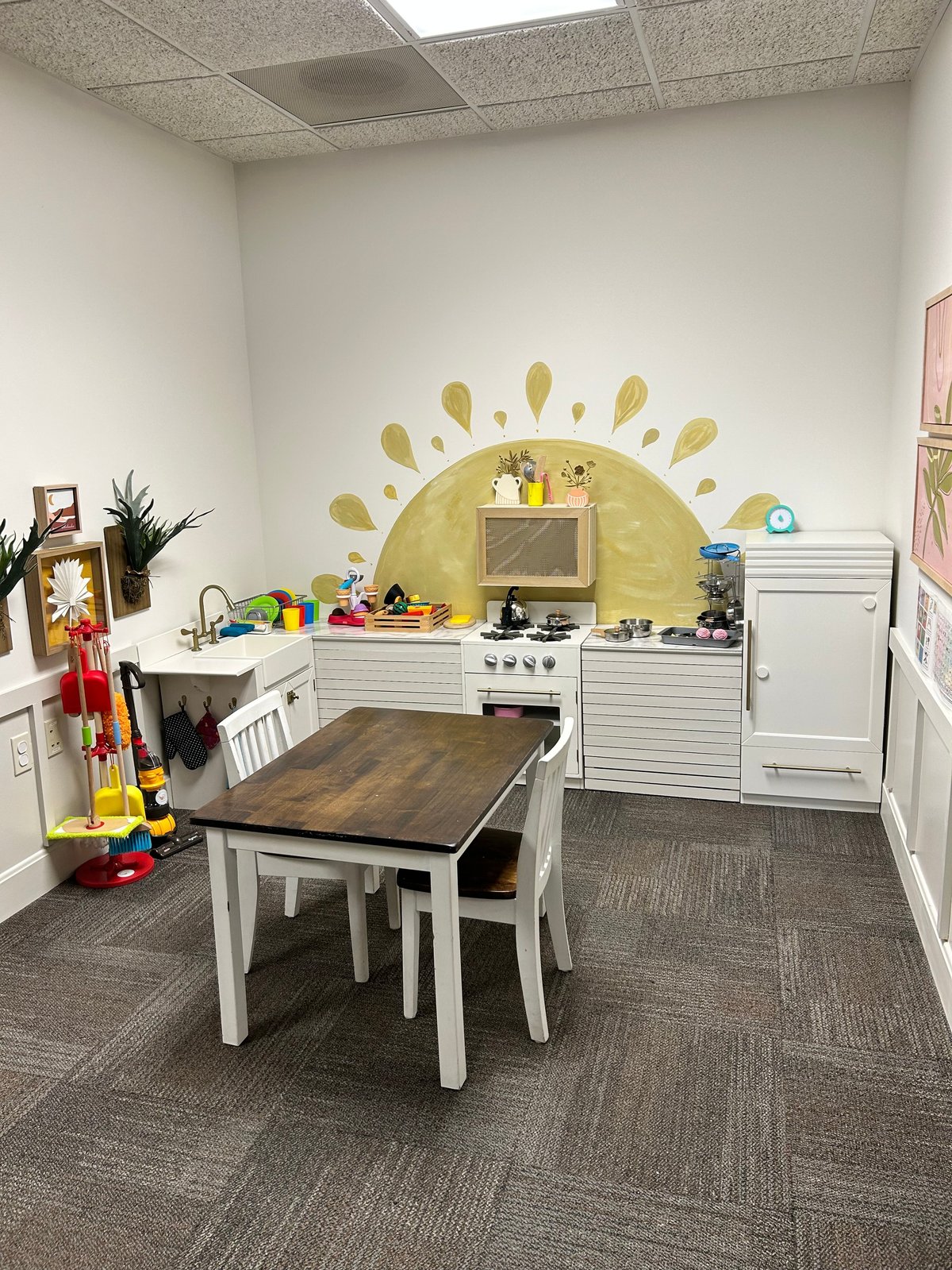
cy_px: 635
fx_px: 953
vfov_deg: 67.3
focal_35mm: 26
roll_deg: +1.4
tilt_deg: -11.5
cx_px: 476
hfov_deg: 53.1
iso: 80
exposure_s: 1/60
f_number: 1.5
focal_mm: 5.7
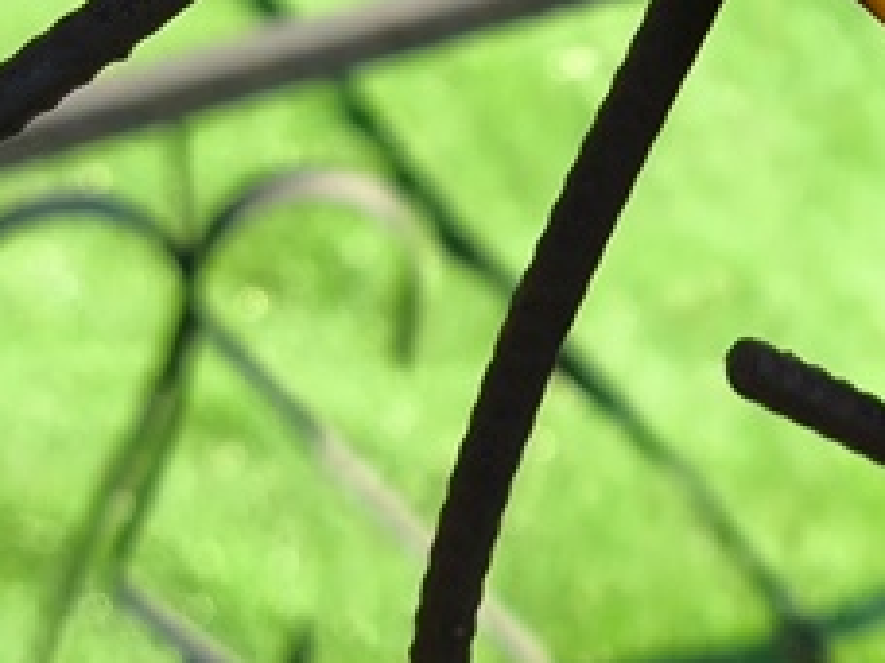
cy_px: -295
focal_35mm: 175
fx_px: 4474
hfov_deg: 11.0
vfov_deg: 8.3
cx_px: 1139
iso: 50
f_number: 1.7
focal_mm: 4.71
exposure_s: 1/285
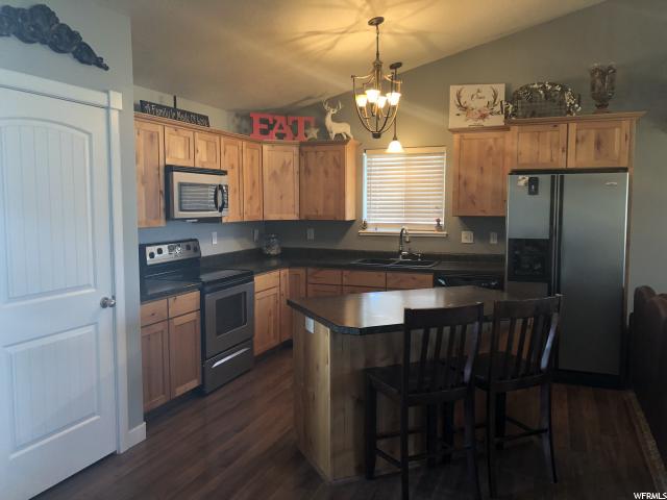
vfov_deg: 49.7
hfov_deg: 63.4
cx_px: 334
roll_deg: -0.6
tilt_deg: -4.7
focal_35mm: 28
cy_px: 250
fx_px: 540
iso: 250
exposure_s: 1/60
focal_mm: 4
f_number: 1.8
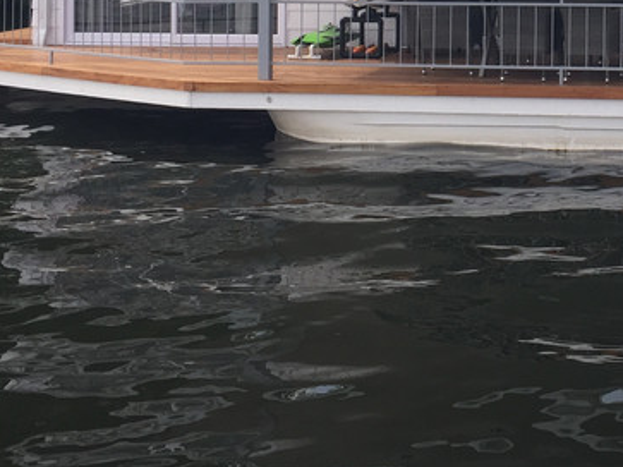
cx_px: 594
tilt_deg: -0.8
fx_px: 1439
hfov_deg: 23.6
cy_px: -108
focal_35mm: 80
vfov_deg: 17.5
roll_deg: -0.4
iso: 32
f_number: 2.2
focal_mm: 4.15
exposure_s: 1/824
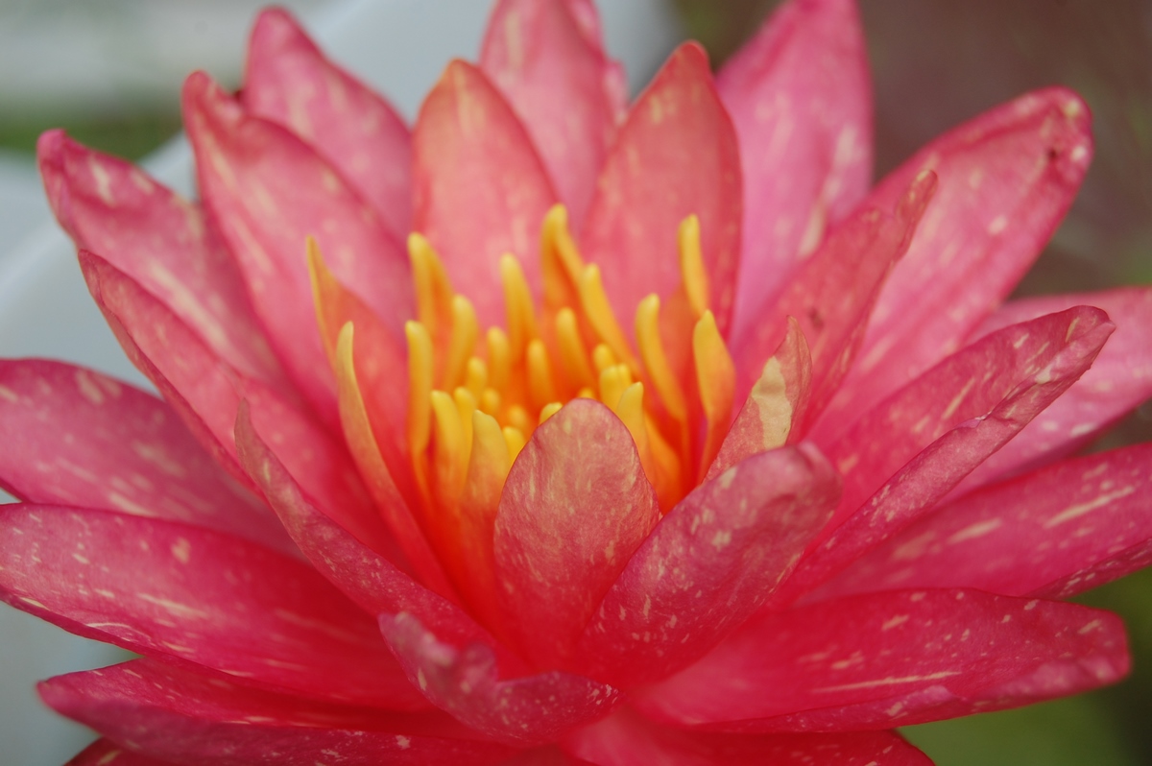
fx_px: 2638
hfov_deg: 24.6
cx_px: 576
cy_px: 383
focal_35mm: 82
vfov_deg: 16.5
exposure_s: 1/320
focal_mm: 55
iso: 200
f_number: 9
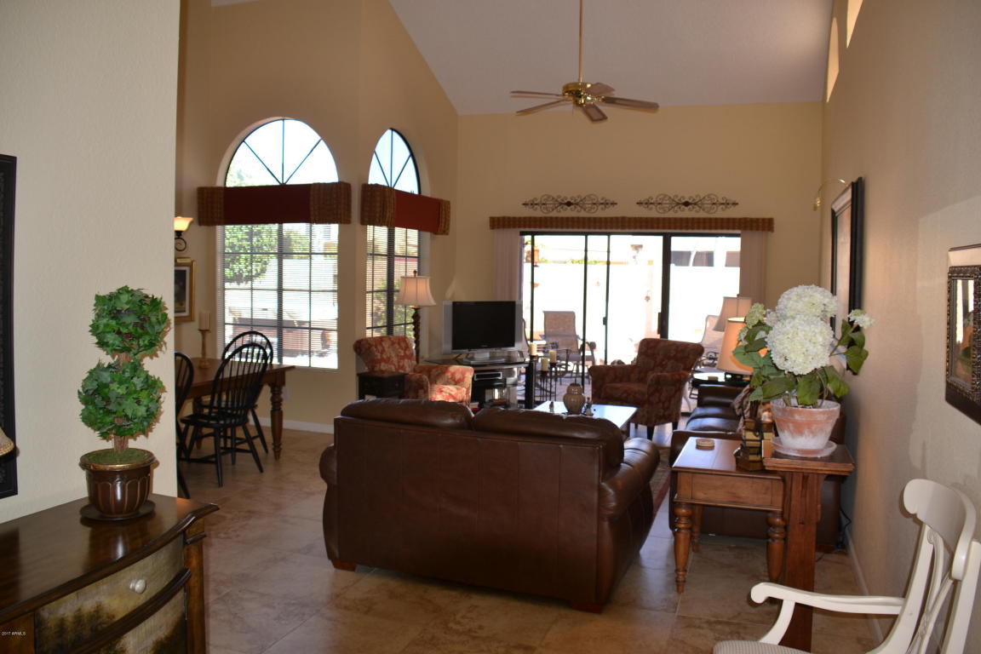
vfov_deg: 47.9
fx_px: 736
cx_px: 490
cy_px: 327
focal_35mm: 27
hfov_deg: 67.4
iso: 220
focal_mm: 18
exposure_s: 1/125
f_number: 4
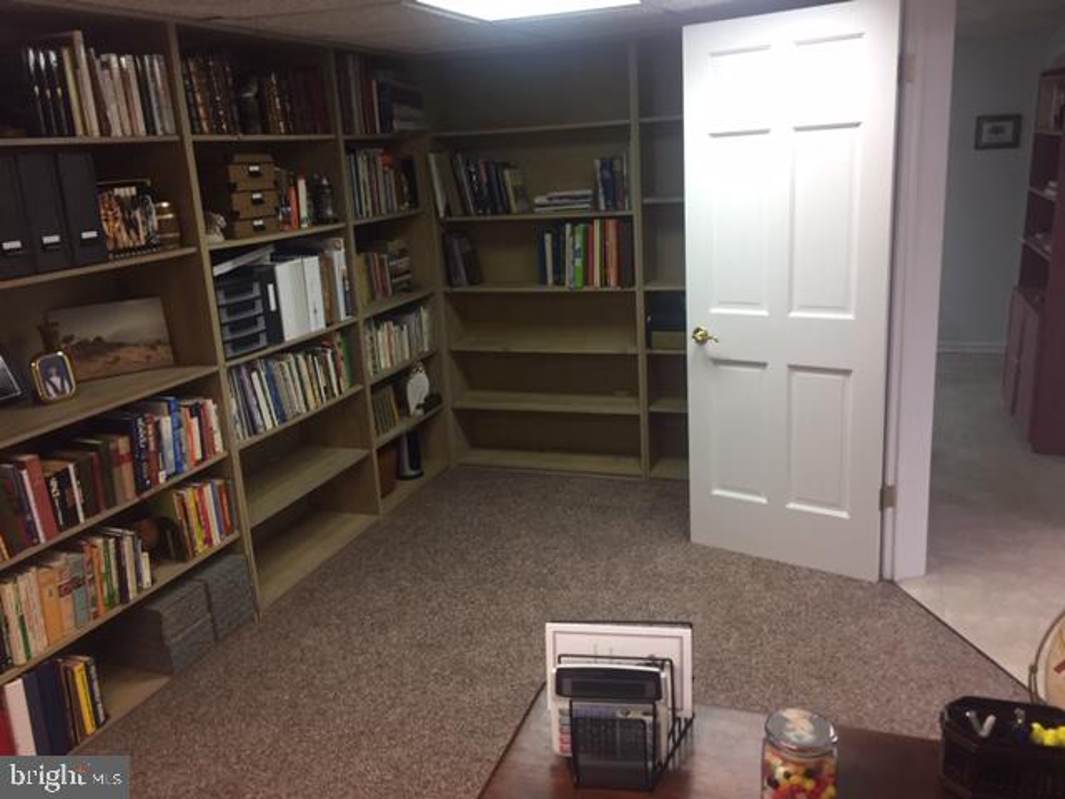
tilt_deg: -15.7
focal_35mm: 29
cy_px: 400
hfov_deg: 61.7
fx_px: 892
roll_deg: +4.7
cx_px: 532
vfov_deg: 48.2
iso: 40
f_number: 2.2
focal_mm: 4.15
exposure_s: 1/30
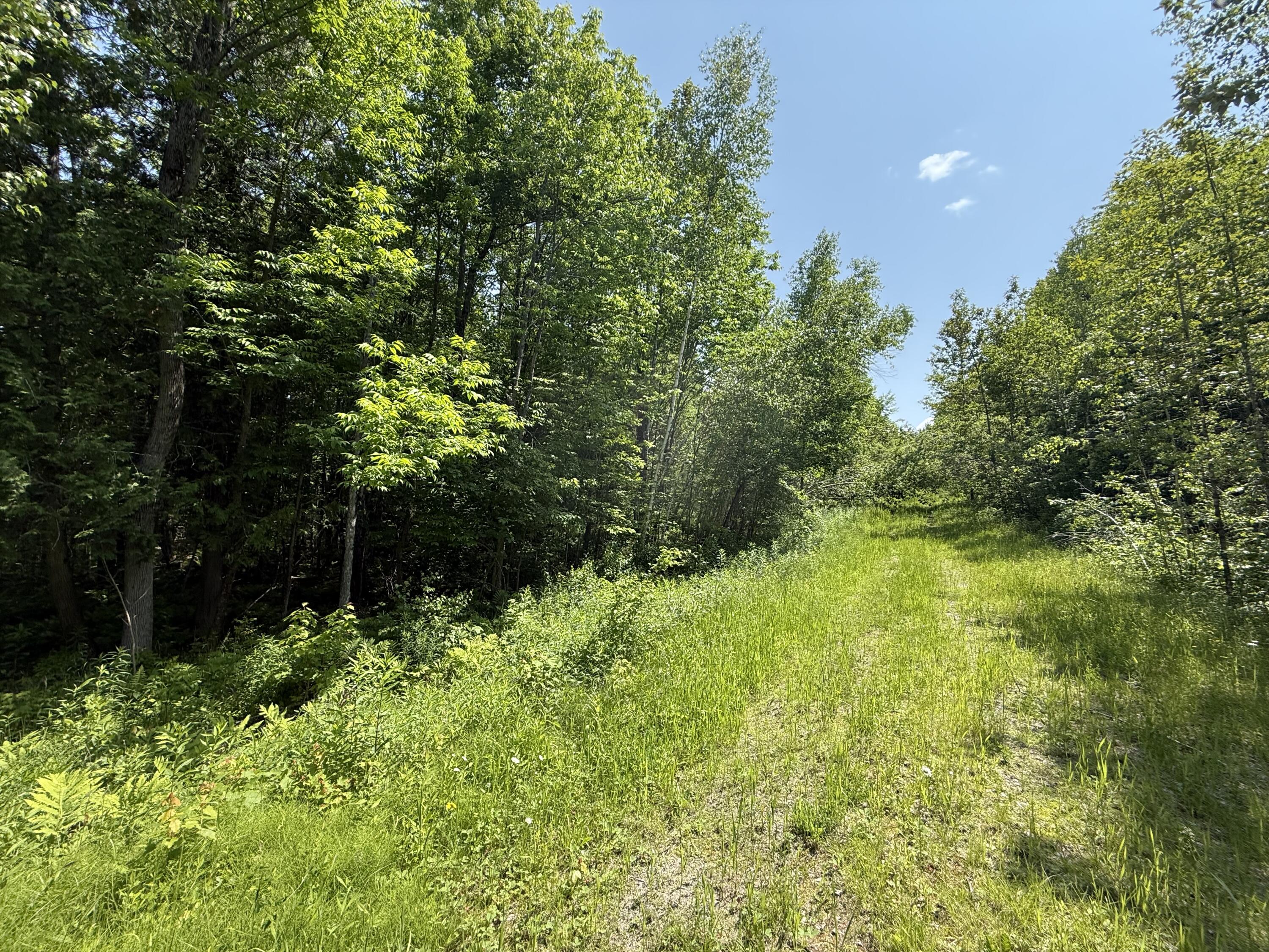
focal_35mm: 14
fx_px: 513
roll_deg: -1.8
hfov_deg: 102.1
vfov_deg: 85.7
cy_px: 476
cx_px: 634
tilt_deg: +6.4
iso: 50
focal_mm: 2.22
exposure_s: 1/760
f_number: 2.2
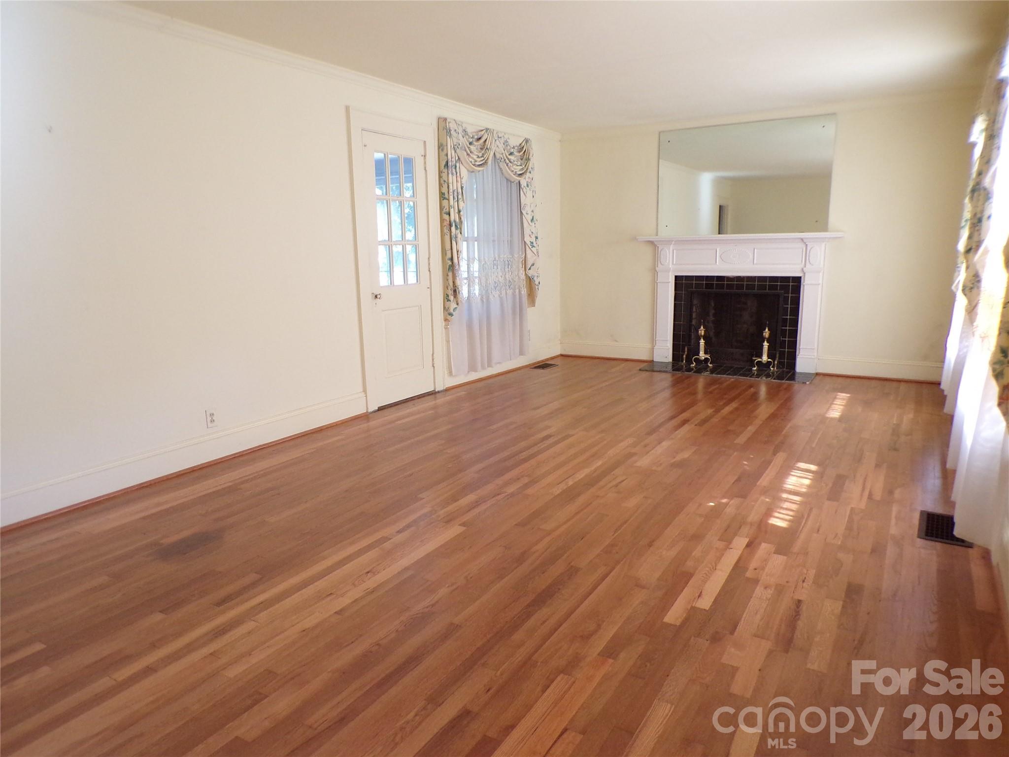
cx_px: 504
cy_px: 378
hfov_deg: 71.6
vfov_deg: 56.8
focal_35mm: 24
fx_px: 700
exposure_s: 1/34
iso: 200
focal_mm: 4.3
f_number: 3
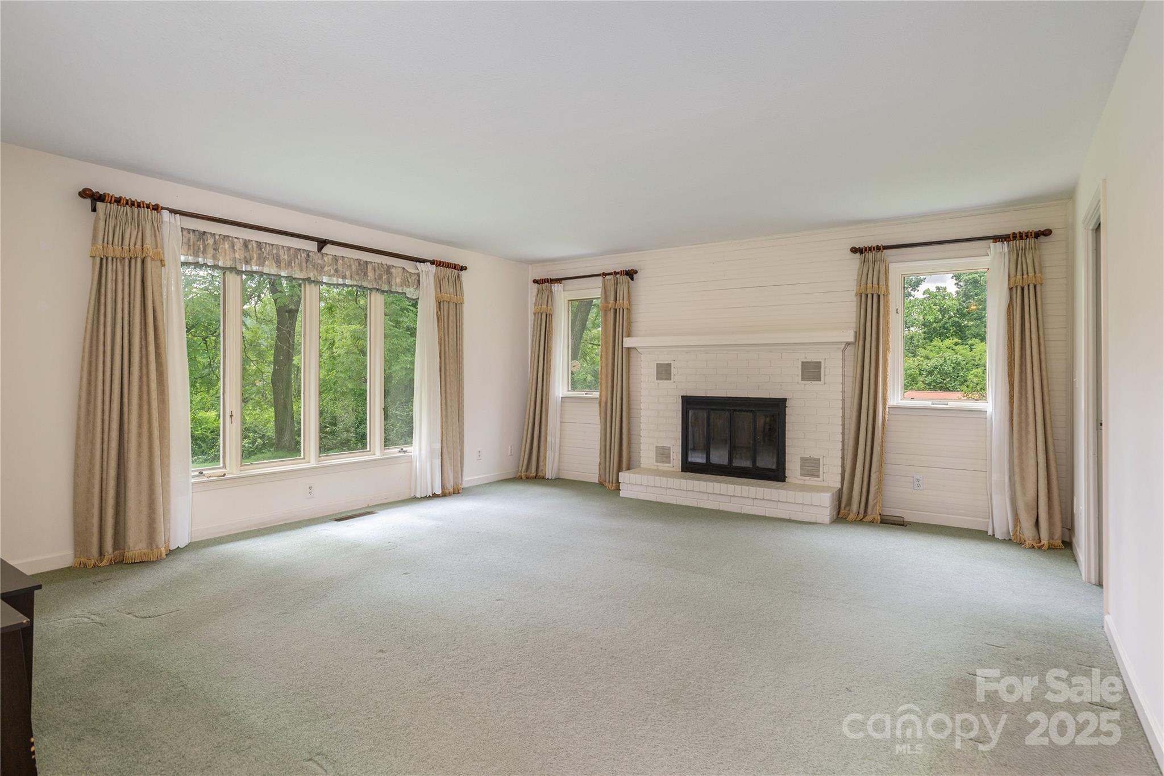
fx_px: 550
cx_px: 582
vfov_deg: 70.5
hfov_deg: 93.3
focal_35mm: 17
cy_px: 388
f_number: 7.1
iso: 320
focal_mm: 17
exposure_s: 1/60
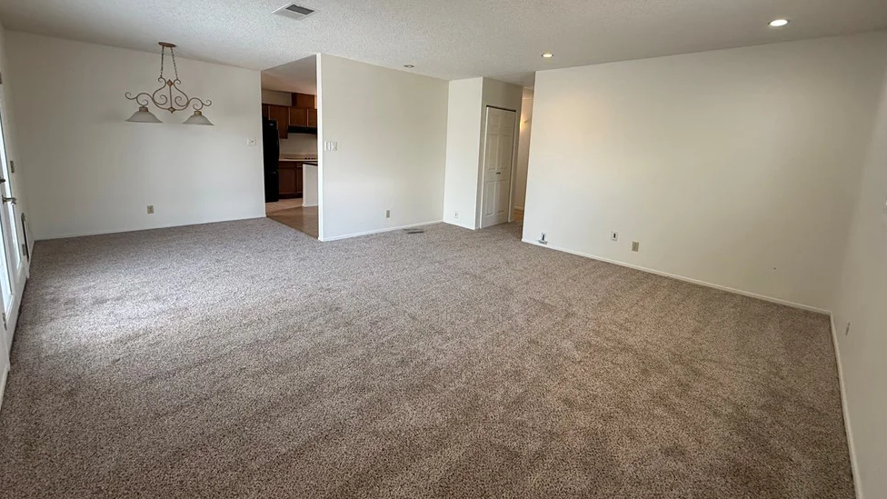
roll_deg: -2.3
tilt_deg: -8.6
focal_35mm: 16
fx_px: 376
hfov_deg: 99.4
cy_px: 203
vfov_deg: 66.5
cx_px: 439
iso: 250
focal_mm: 2.22
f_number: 2.2
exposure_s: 1/120
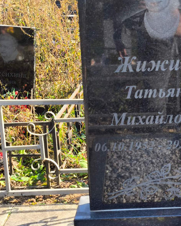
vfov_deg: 28.7
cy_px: 112
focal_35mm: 66
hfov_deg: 23.0
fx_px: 442
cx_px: 129
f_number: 1.7
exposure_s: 1/300
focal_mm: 4.71
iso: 50
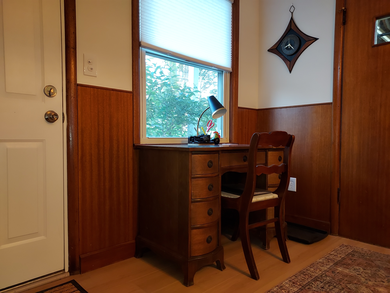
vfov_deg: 56.8
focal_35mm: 24
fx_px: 270
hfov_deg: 71.6
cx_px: 195
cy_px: 146
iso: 320
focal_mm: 4.6
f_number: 1.8
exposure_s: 1/40
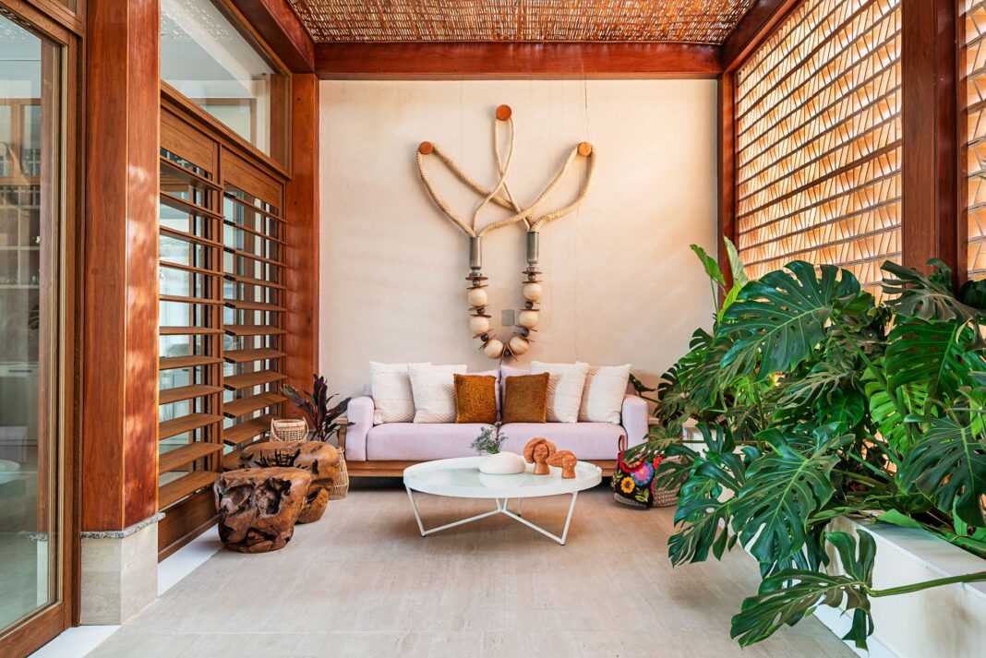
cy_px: 329
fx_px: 904
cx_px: 493
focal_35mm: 33
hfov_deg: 57.2
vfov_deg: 40.0
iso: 160
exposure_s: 1/3
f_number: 4.5
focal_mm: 33
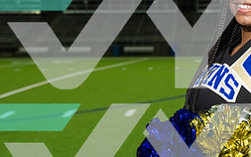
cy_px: 36
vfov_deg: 13.6
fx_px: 657
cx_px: 233
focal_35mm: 96
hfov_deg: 21.1
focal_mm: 41
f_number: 4.5
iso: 1000
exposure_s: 1/200
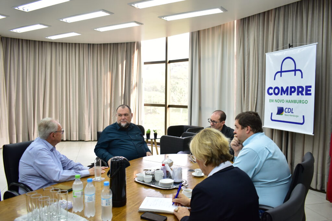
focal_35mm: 30
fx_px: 277
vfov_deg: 43.6
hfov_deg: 61.9
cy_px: 110
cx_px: 166
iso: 800
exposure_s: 1/125
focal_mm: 20
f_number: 3.5
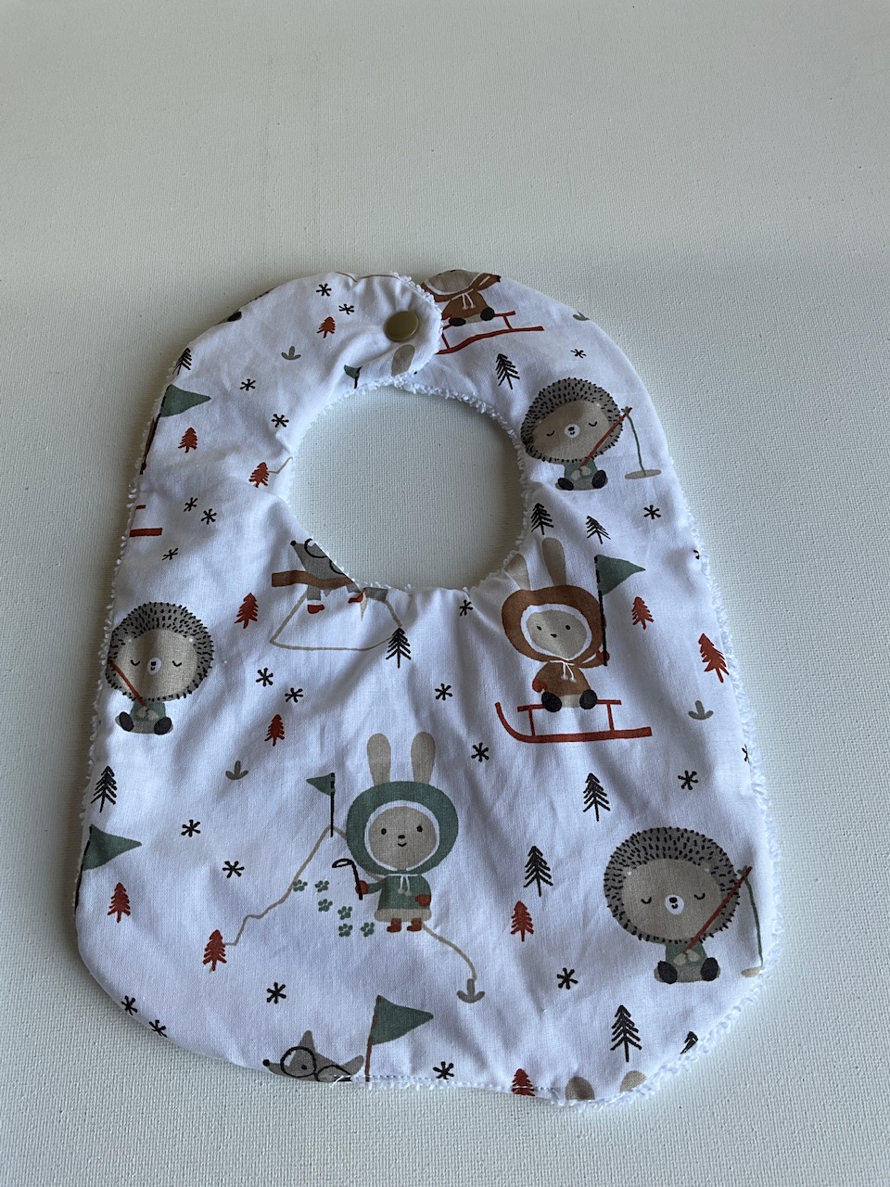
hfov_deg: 48.2
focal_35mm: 29
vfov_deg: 61.7
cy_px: 594
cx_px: 445
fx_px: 994
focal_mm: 3
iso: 16
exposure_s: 1/109
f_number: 1.8
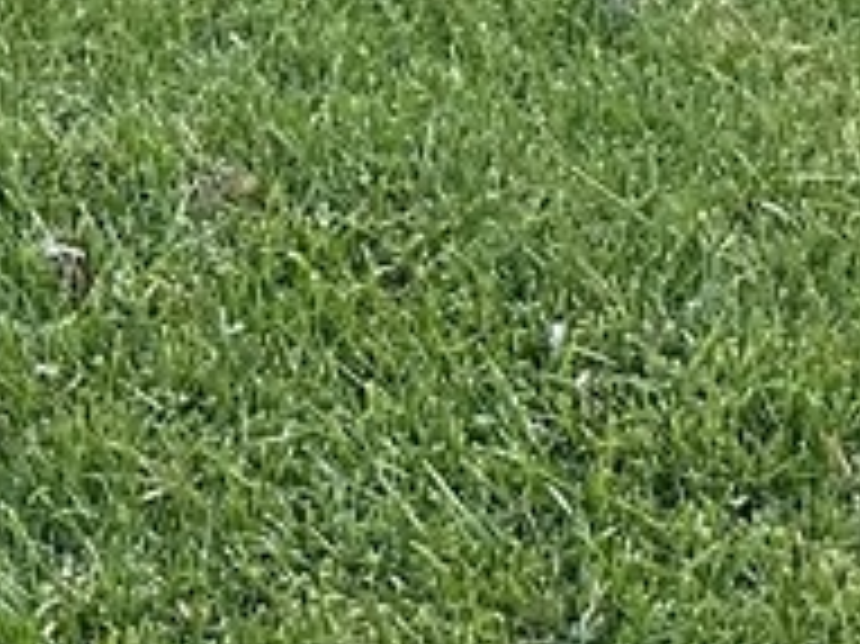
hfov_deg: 9.8
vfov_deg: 7.2
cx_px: -1139
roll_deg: +1.0
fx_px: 4494
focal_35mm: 181
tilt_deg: -2.4
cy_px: -1320
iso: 80
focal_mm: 6.86
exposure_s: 1/259
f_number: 1.78
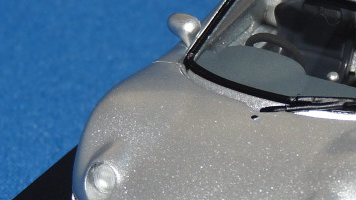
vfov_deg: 4.3
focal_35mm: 282
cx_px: 309
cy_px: 104
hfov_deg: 7.6
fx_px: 2661
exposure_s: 1/40
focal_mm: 14.4
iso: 100
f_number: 3.4
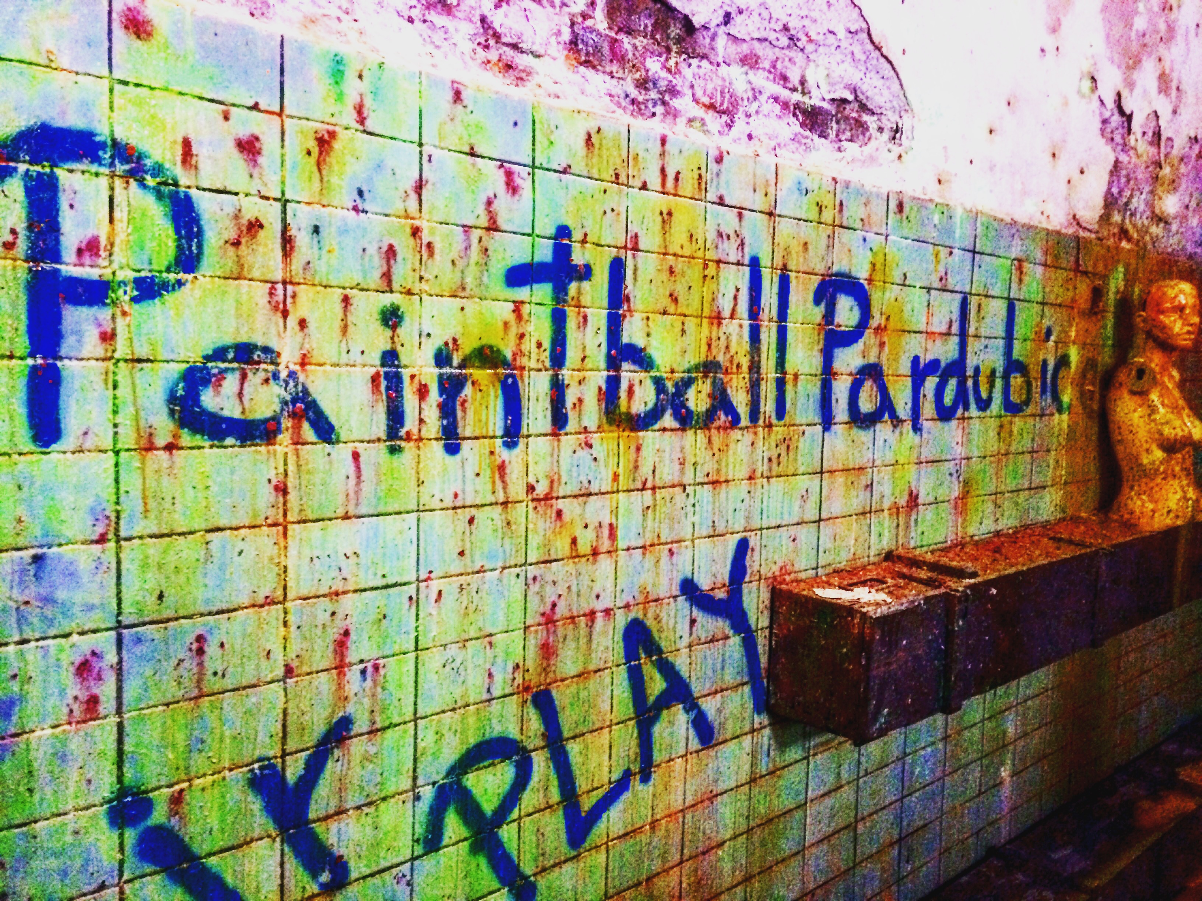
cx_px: 601
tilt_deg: -5.0
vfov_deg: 48.2
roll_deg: -1.4
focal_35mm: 29
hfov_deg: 61.7
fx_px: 1007
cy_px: 450
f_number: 2.2
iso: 500
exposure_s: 1/17
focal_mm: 4.15
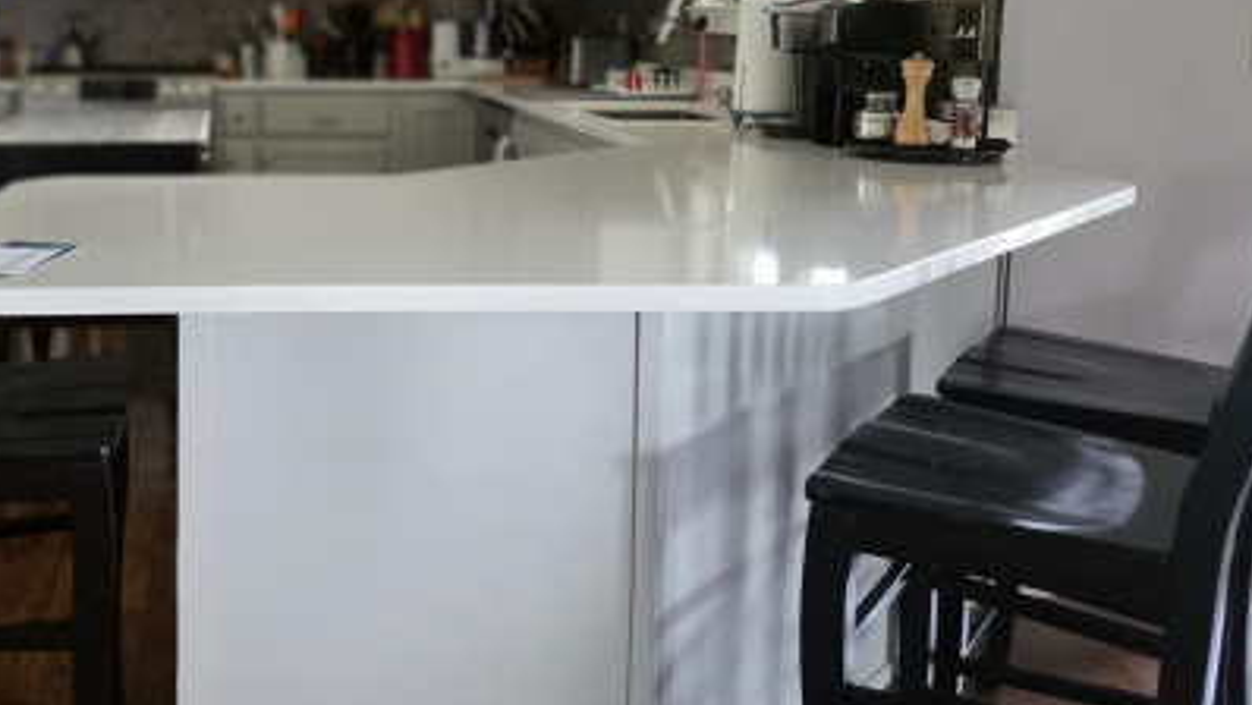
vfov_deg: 27.8
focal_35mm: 42
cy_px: 142
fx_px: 1395
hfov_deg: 46.7
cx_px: 319
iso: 1250
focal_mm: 6.3
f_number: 1.7
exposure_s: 1/120
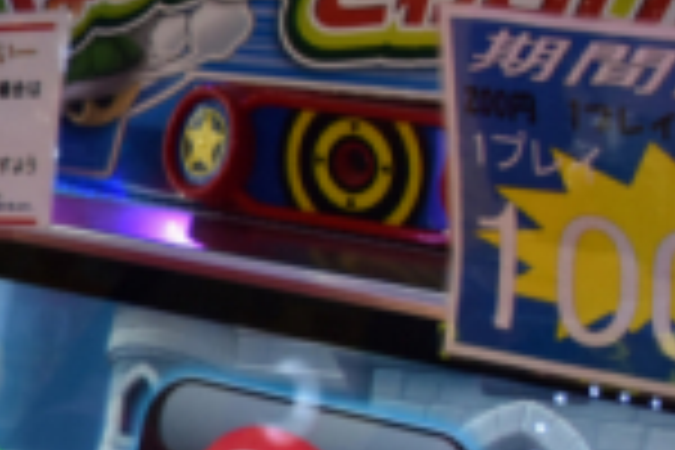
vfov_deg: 9.5
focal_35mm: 144
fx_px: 2700
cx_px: -1102
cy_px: 416
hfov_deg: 11.1
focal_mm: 18
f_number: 4.5
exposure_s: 1/80
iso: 400
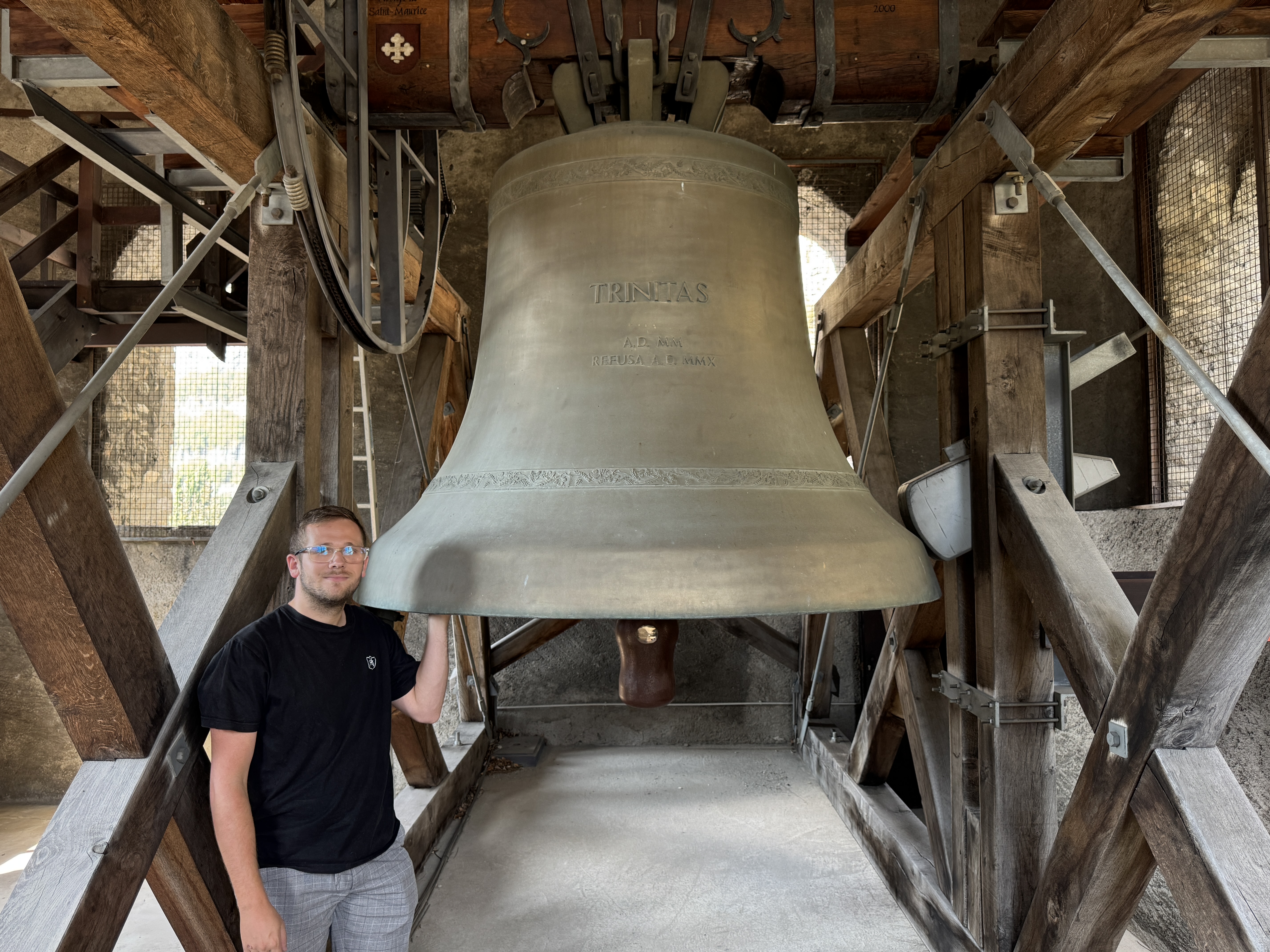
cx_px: 635
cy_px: 476
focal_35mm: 24
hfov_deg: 71.6
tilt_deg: +2.5
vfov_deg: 56.8
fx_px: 881
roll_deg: +0.5
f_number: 1.78
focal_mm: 6.76
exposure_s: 1/121
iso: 200
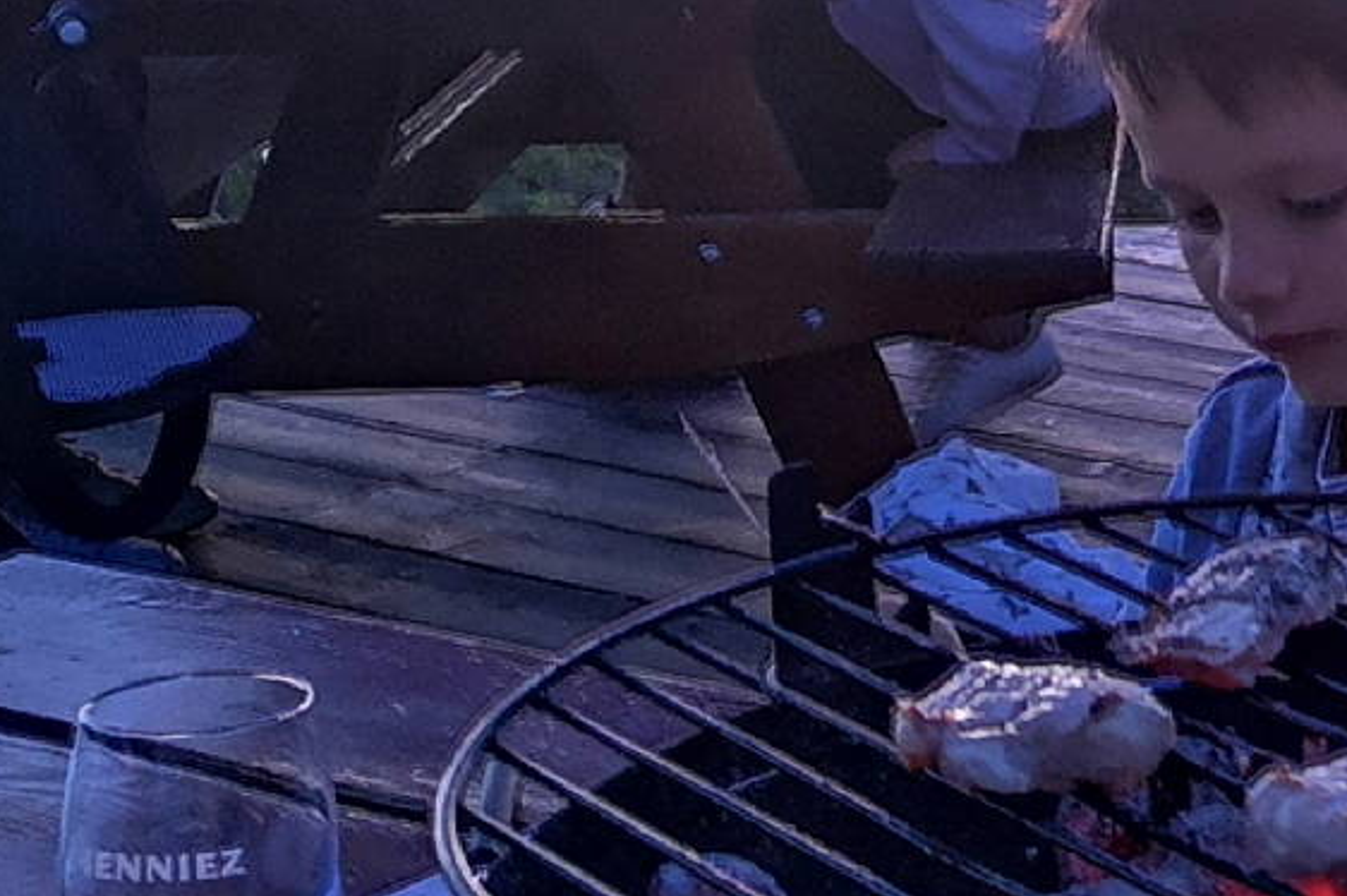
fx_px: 3590
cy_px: 132
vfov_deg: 14.1
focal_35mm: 96
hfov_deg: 19.1
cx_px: 1905
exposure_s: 4
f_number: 1.8
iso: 100
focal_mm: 3.95
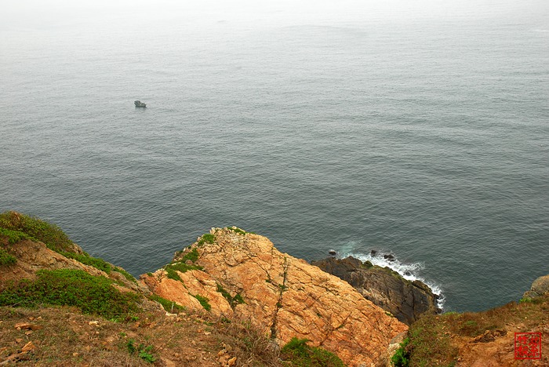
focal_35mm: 38
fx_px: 572
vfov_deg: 35.6
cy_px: 184
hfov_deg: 51.2
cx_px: 274
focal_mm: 25
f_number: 8
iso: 200
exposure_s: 1/80
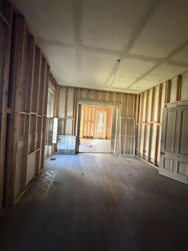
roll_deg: -3.2
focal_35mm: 14
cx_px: 94
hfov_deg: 85.7
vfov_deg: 102.1
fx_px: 101
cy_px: 126
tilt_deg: -0.1
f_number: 2.2
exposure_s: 1/60
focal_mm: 2.22
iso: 1250
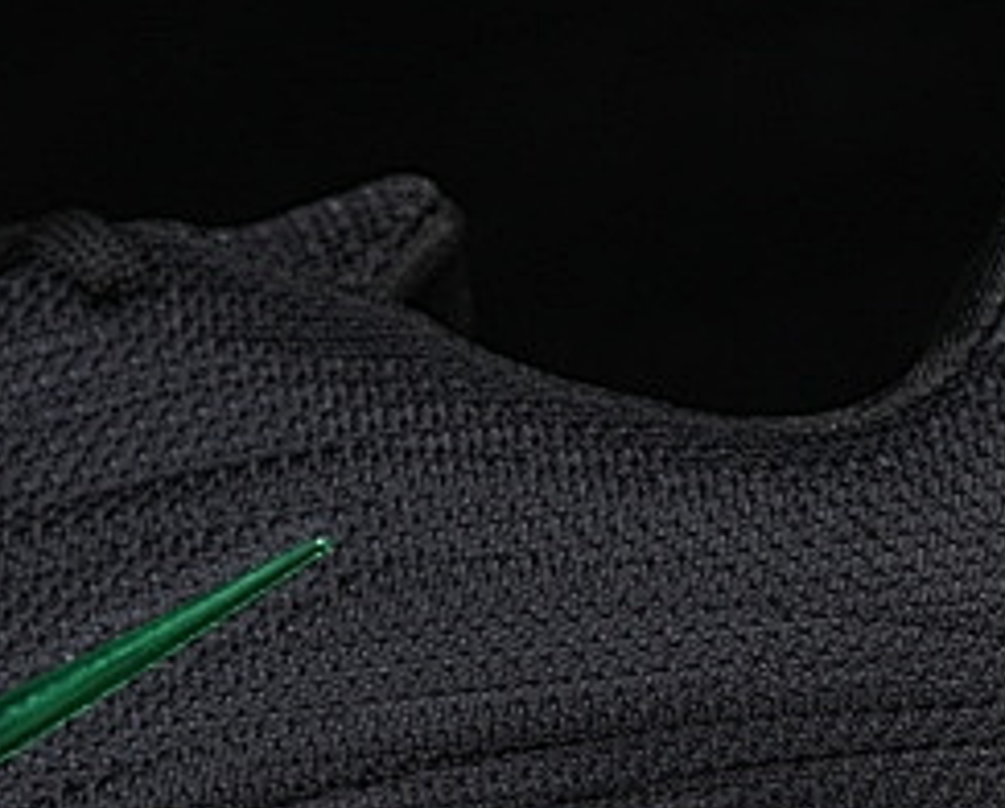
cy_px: 408
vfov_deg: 5.0
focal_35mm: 311
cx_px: -74
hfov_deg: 6.2
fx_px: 9265
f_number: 6.3
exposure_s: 1/60
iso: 160
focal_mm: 50
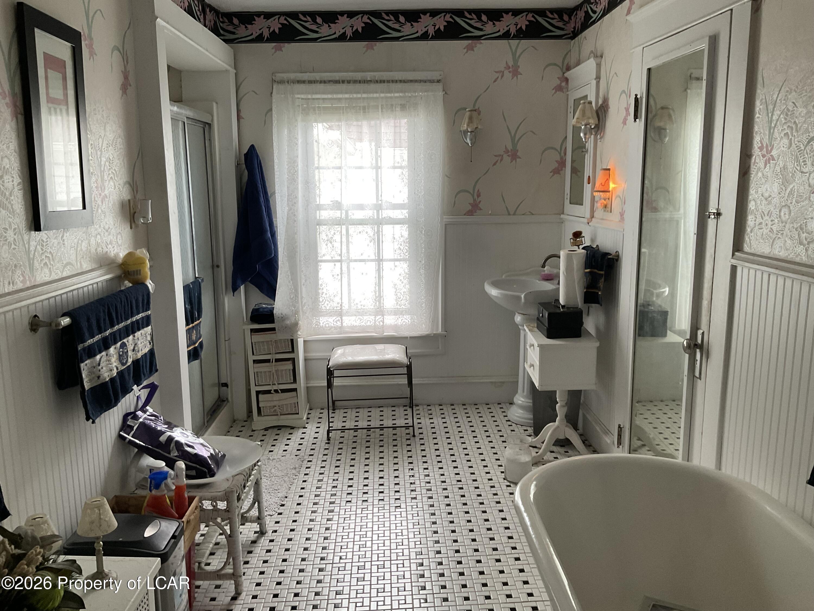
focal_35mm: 29
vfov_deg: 48.2
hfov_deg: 61.7
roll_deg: +0.7
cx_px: 407
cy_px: 306
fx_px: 682
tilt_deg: -10.4
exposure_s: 1/60
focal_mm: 3
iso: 64
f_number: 1.8
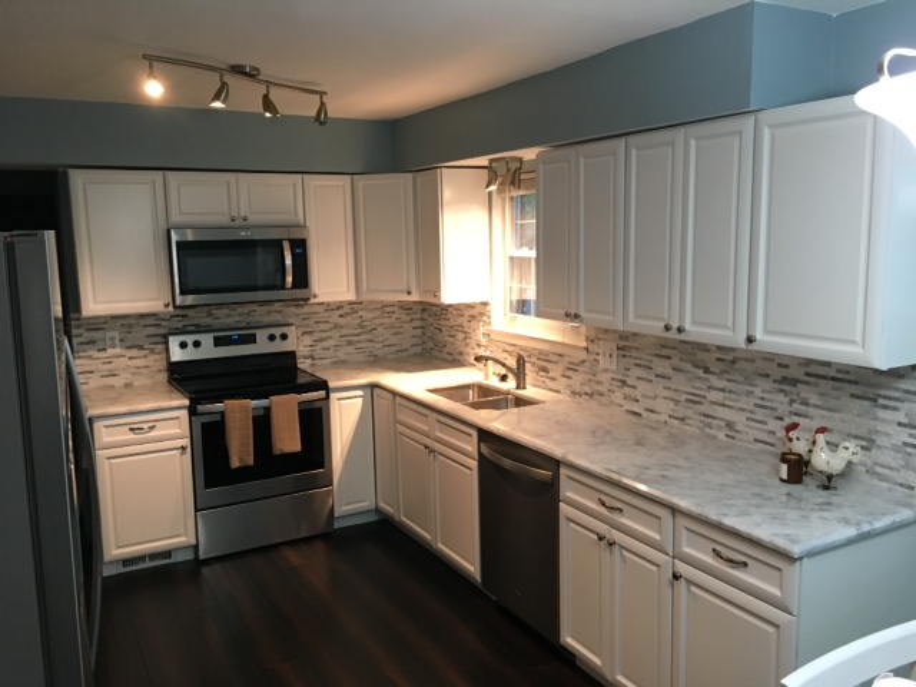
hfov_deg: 61.7
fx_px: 767
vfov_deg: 48.2
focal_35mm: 29
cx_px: 458
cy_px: 344
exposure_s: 1/30
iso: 160
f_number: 2.2
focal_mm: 4.15
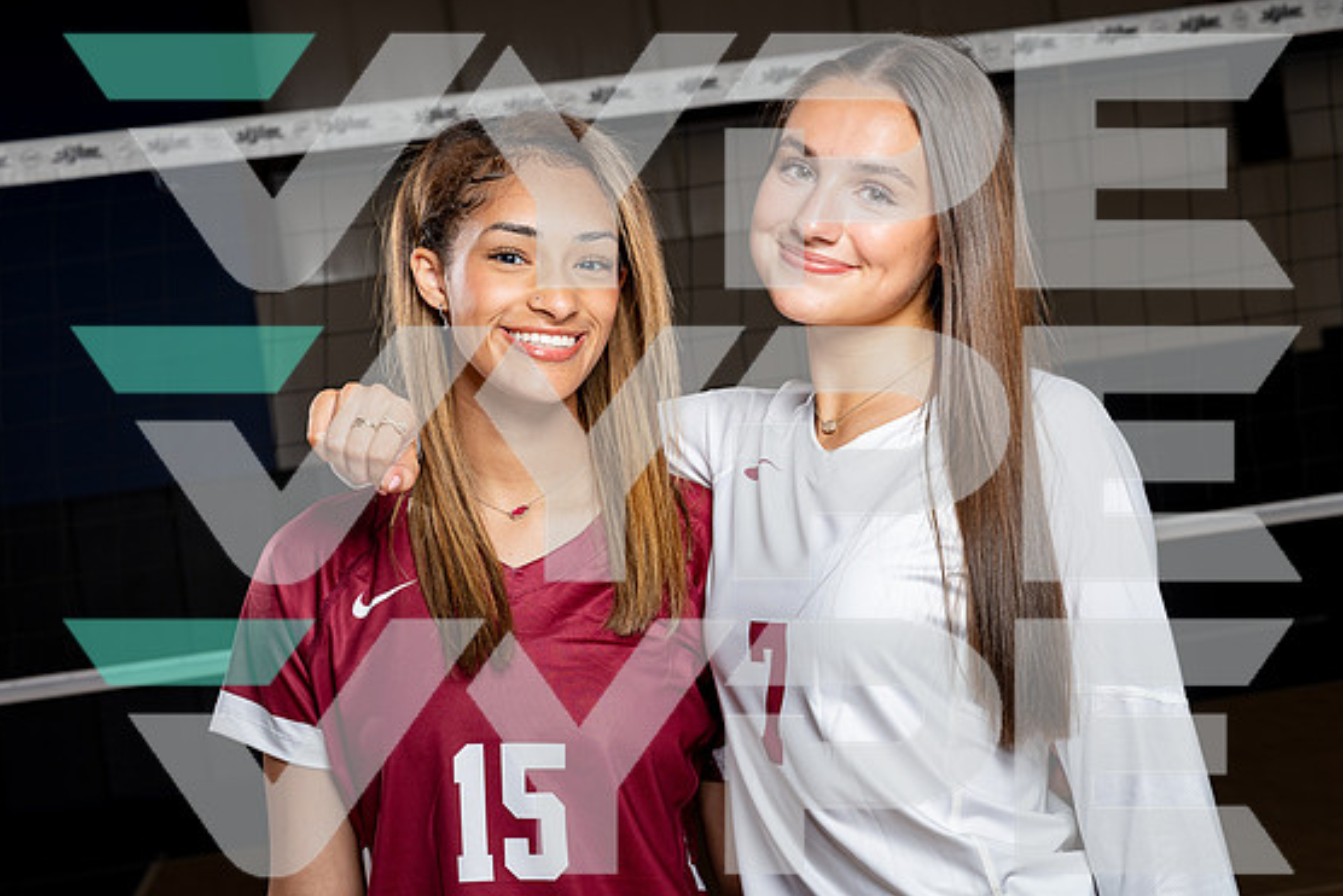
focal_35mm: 73
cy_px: 455
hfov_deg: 27.7
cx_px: 686
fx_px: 2724
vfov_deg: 18.7
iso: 100
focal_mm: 70
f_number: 8
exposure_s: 1/250
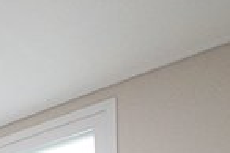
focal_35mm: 82
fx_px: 523
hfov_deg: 17.5
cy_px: 379
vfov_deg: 12.6
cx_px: -233
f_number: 5
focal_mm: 10
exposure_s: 1/100
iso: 1600
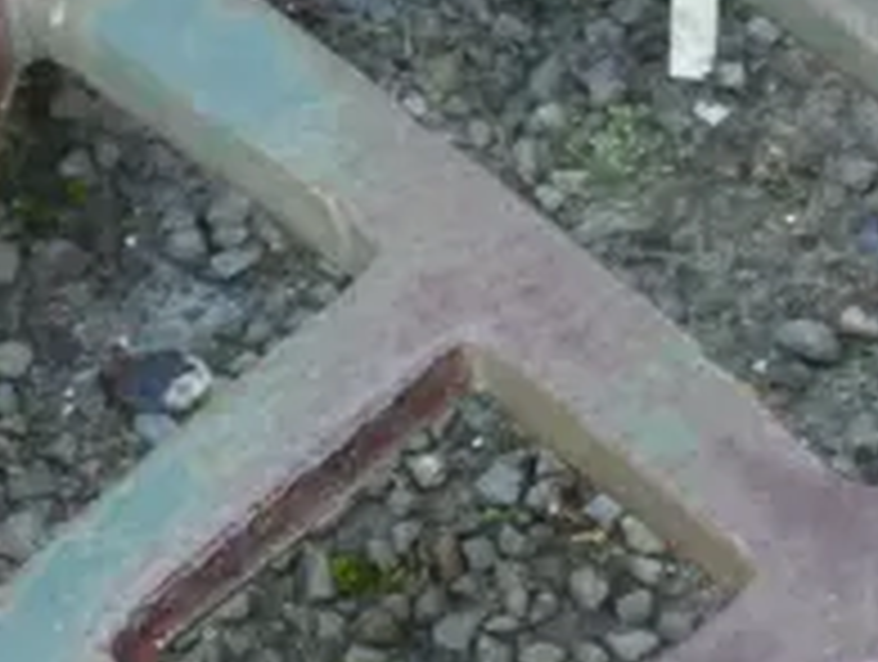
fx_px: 8259
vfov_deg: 4.6
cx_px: 1454
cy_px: 651
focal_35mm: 325
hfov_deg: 6.0
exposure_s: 1/80
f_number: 5.4
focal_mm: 31
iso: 1000
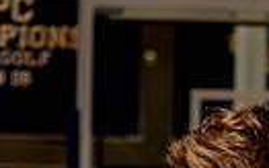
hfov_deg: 9.9
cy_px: 453
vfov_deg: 5.9
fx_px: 1540
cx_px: 302
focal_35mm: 210
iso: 250
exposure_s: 1/250
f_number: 4
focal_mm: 60
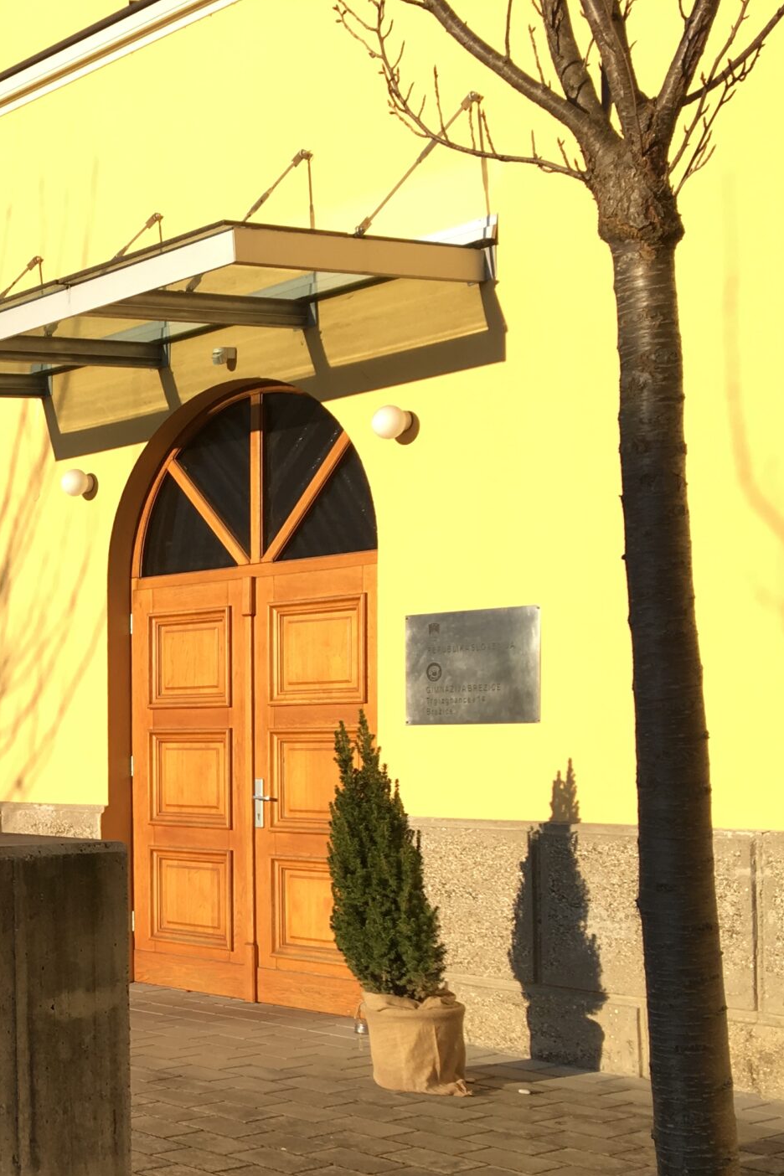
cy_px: 791
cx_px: -122
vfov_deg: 35.9
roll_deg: +0.7
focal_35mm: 55
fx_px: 1797
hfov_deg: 22.9
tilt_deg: -0.4
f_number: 2.2
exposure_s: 1/657
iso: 25
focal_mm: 4.15
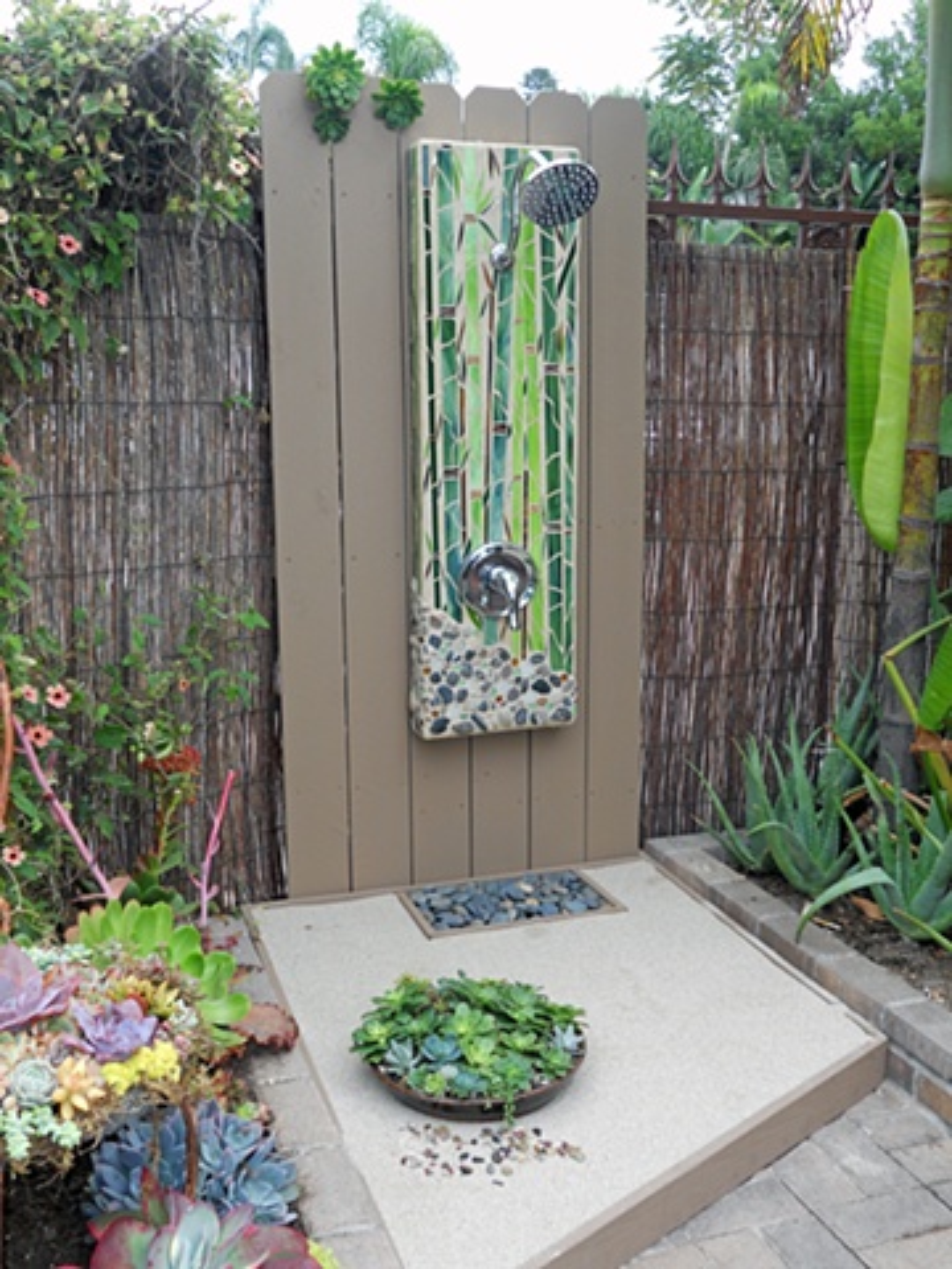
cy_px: 634
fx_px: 1393
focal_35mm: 38
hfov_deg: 37.7
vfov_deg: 49.0
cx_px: 476
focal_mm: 6.9
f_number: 3.9
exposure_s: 1/60
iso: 80
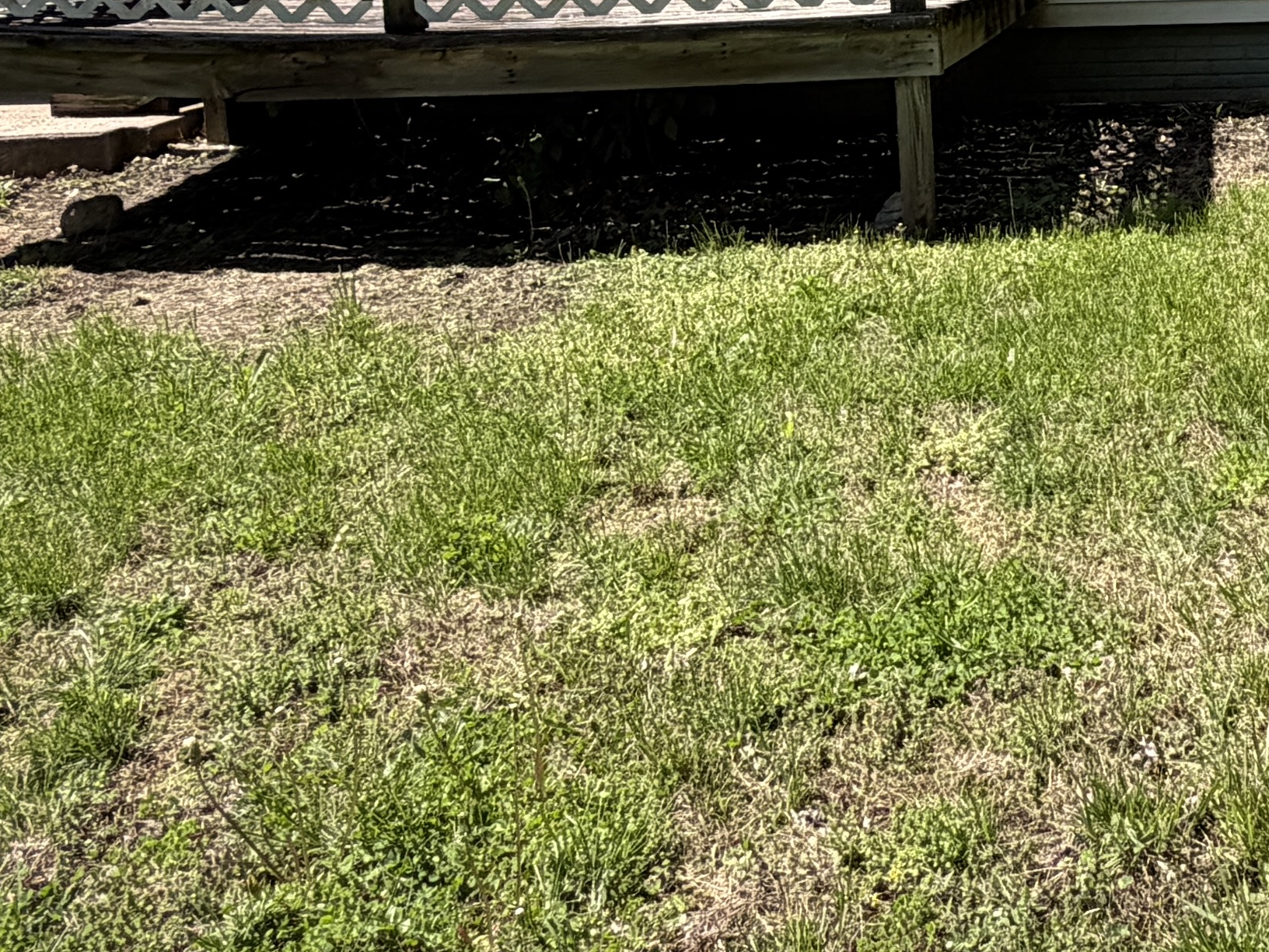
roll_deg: +0.6
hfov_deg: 35.5
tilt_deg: -3.6
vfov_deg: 27.5
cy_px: -54
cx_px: 1247
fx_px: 1796
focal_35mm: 49
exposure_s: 1/770
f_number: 2.2
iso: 40
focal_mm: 2.22
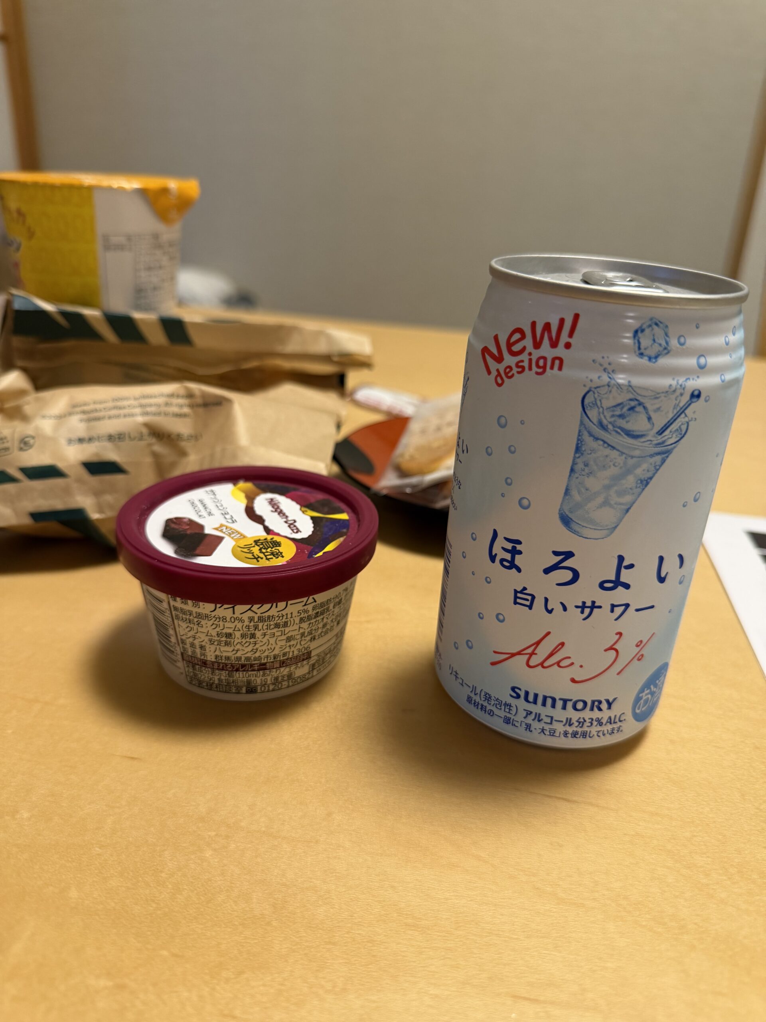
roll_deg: -3.1
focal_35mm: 24
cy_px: 511
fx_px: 708
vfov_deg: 71.6
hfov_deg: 56.8
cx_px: 383
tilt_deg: -24.9
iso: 250
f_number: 1.78
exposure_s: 1/60
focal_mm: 6.76
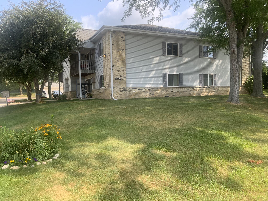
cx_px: 134
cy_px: 100
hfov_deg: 61.7
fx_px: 225
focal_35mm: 29
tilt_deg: -1.5
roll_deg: +0.8
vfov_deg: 48.2
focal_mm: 3
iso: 16
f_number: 1.8
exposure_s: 1/562
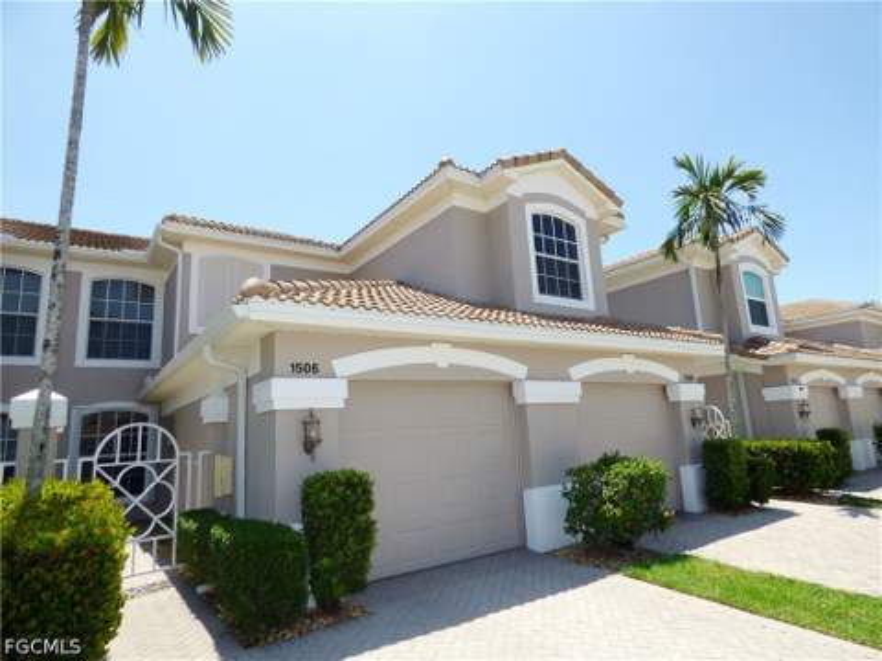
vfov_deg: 66.0
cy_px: 330
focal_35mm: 20
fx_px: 510
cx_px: 441
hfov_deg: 81.7
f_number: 3.5
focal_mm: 3.58
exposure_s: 1/1000
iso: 100
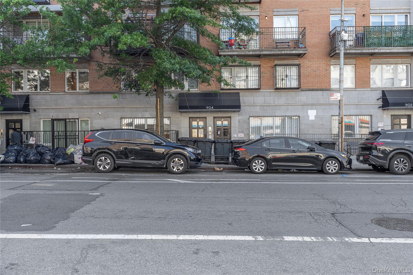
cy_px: 138
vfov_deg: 37.8
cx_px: 206
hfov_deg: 54.4
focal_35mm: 35
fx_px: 401
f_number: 8
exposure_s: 1/40
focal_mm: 35
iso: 100
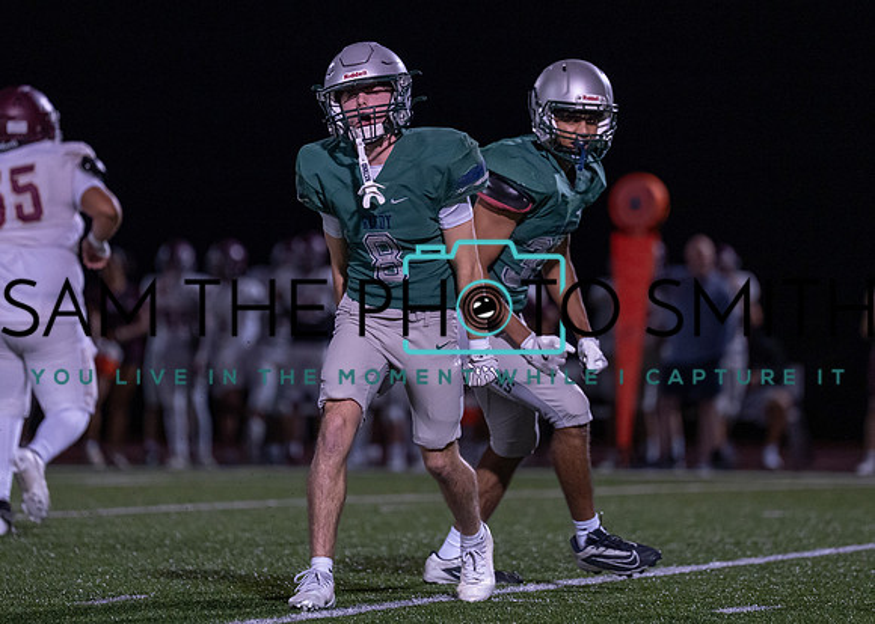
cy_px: 209
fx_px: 7161
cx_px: 414
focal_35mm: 288
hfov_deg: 7.0
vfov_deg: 5.0
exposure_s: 1/1000
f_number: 2.8
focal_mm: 197
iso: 2000
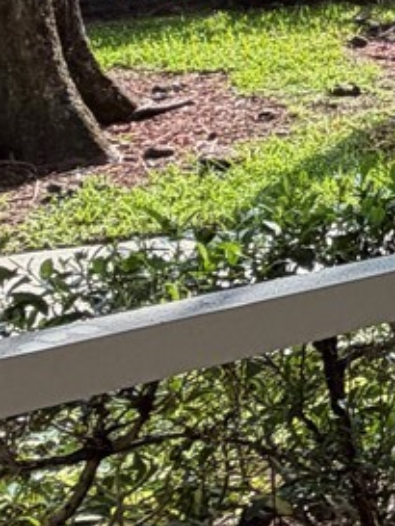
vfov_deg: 22.5
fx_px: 1247
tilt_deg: -7.4
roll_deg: -0.3
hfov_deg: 12.2
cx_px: 1071
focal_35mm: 82
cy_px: -56
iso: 50
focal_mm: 2.22
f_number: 2.2
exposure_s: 1/210
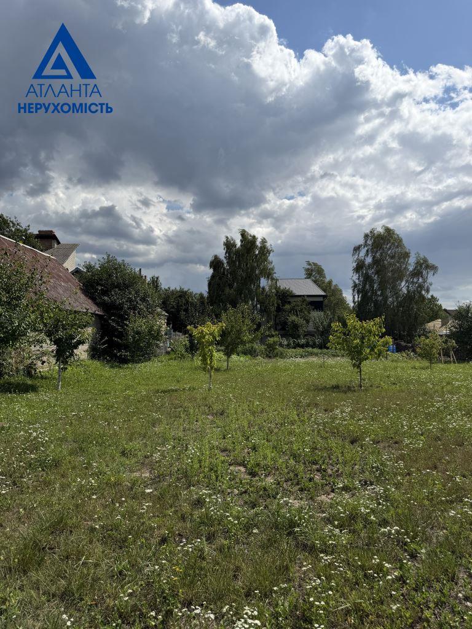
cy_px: 314
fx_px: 436
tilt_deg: +4.0
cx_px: 236
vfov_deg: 71.6
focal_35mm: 24
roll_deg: +0.6
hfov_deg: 56.8
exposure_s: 1/9091
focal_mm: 6.76
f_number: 1.78
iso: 80
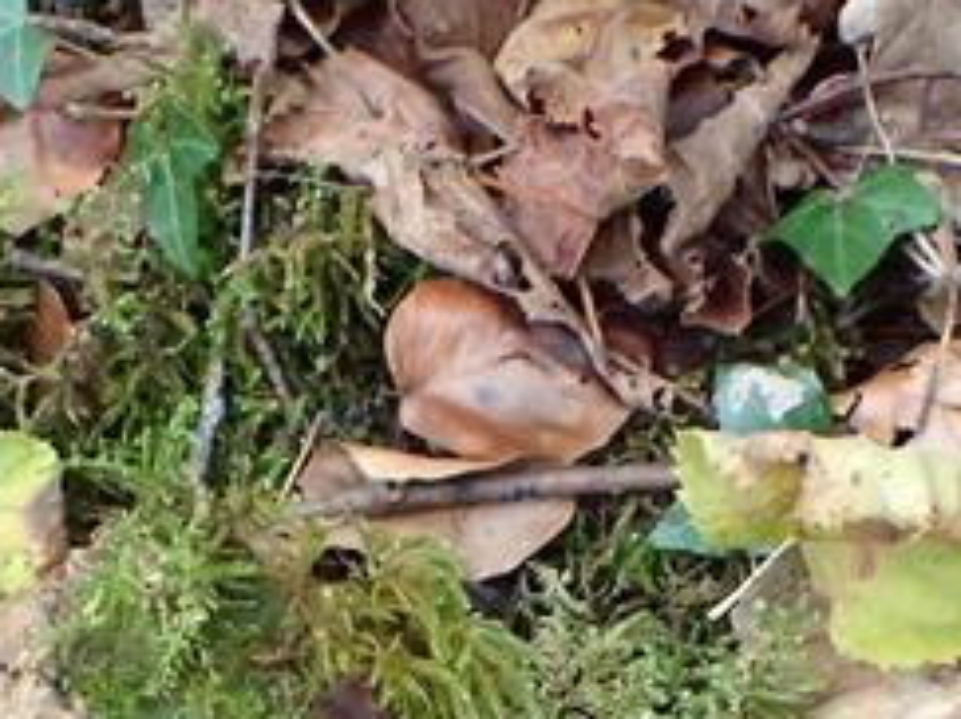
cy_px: 818
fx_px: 2192
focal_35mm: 79
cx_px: 433
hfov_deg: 24.7
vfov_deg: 17.9
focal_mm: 5.5
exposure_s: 1/100
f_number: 2.3
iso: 800
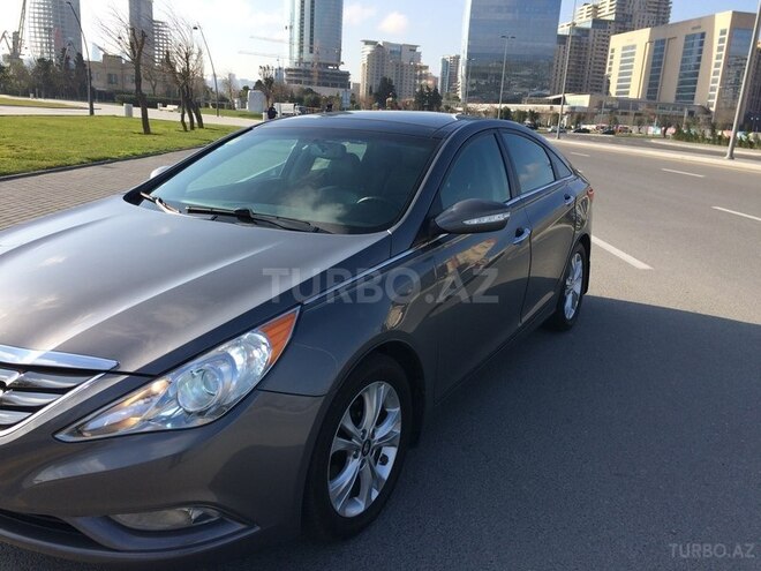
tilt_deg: -15.1
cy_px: 286
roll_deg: -3.7
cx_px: 380
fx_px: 638
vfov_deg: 48.2
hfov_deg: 61.7
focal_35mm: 29
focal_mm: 4.15
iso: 32
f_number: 2.2
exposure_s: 1/1466
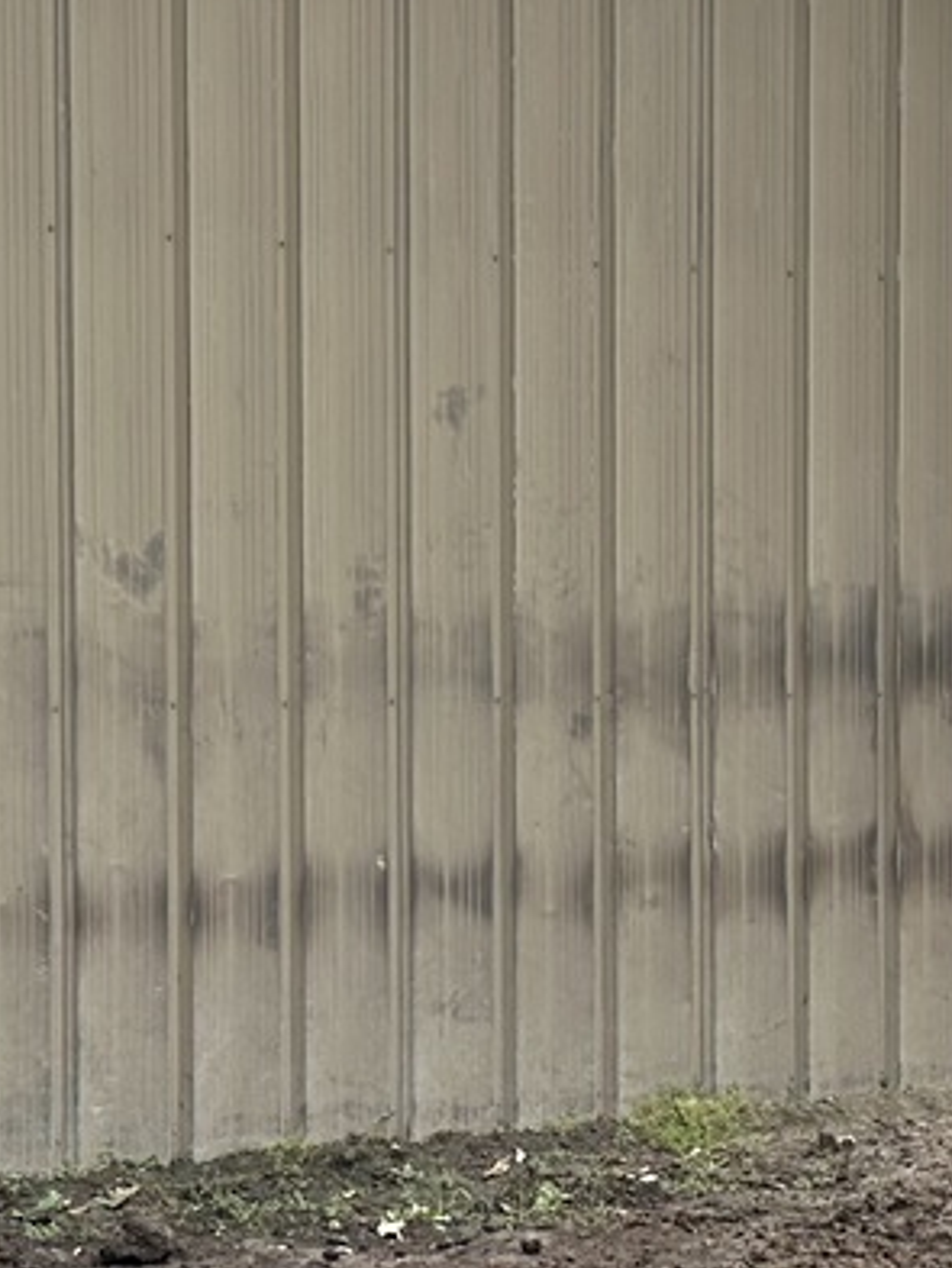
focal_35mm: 88
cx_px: 368
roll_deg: -0.1
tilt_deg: -2.0
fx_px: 3225
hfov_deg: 16.8
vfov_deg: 22.2
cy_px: 629
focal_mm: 6.86
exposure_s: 1/1157
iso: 80
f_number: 1.78
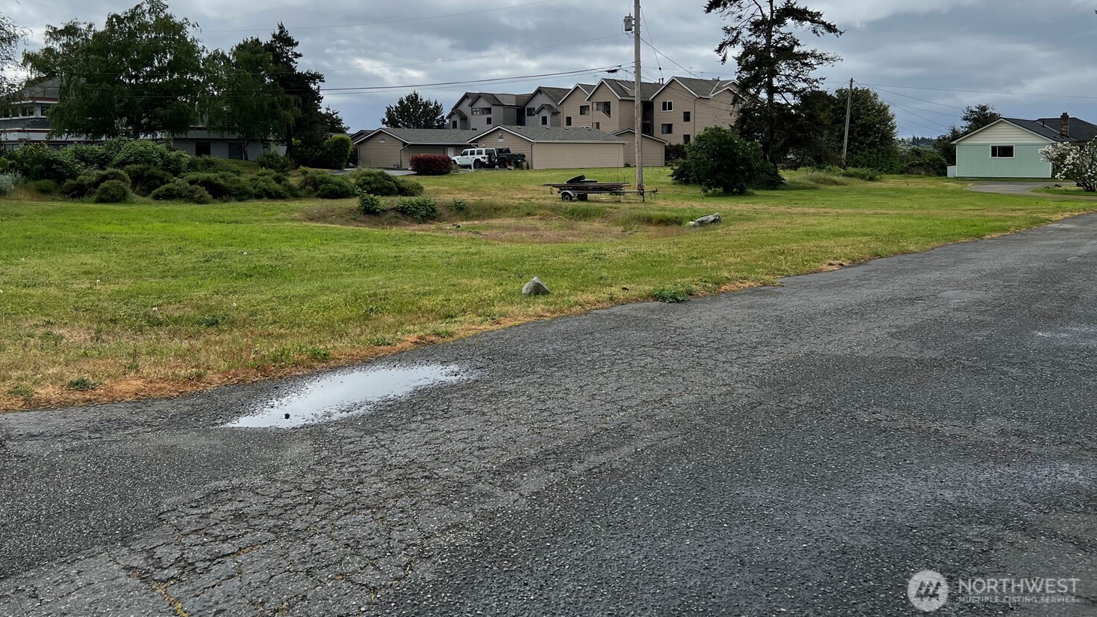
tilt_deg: -0.5
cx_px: 502
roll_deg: +0.7
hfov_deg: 62.5
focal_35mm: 31
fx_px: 902
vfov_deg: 37.0
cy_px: 170
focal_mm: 5.7
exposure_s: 1/6579
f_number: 1.5
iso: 50
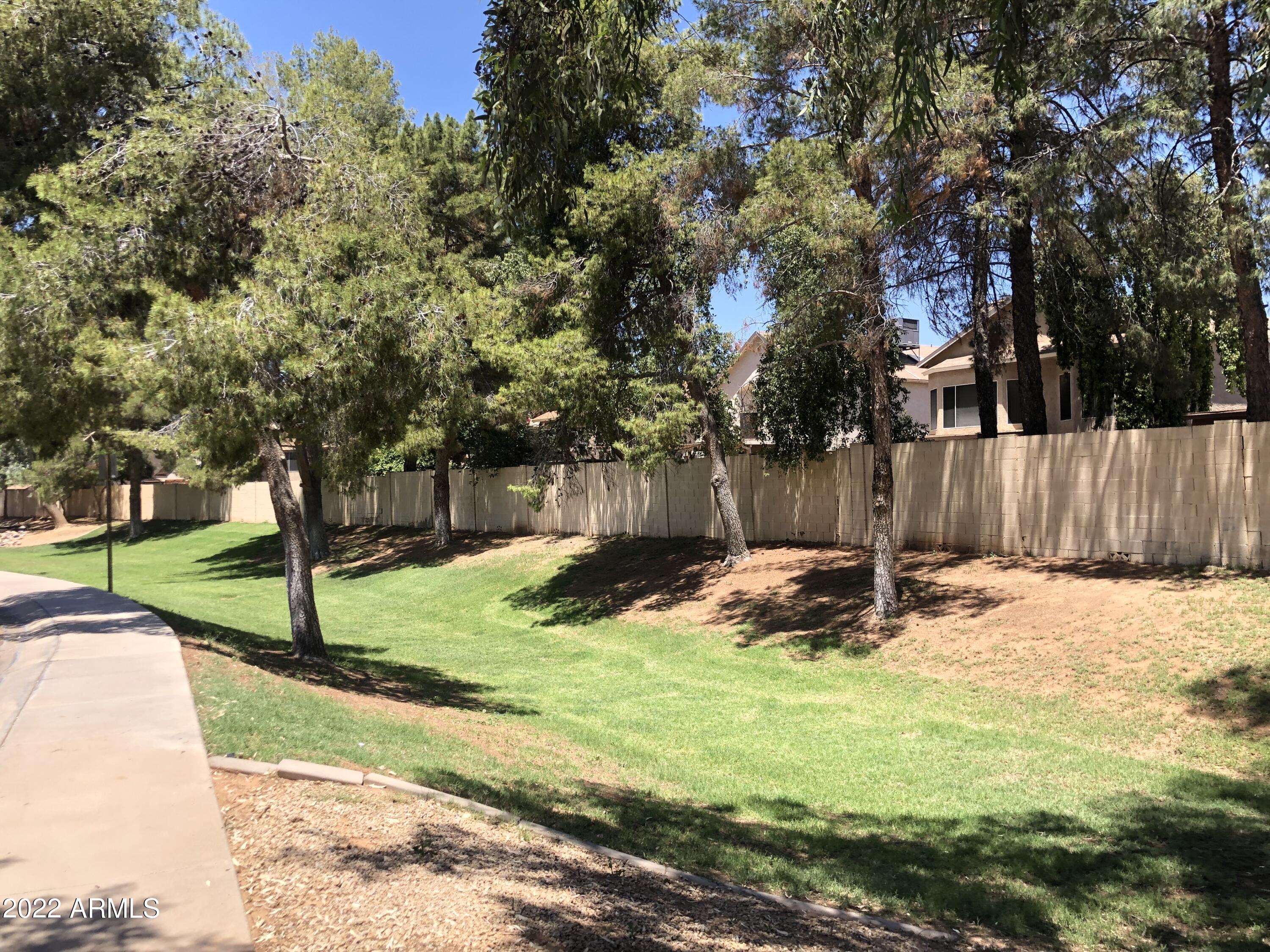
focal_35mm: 28
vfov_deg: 49.7
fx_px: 1027
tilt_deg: +3.7
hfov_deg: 63.4
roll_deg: +1.4
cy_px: 476
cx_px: 635
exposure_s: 1/1000
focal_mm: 3.99
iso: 20
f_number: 1.8
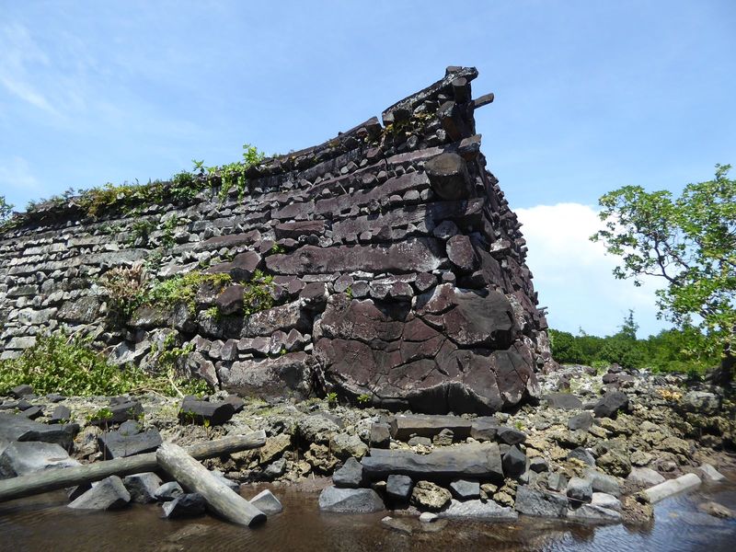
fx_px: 532
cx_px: 368
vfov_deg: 54.9
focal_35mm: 25
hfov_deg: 69.4
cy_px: 276
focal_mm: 4.3
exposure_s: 1/640
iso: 80
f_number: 3.3
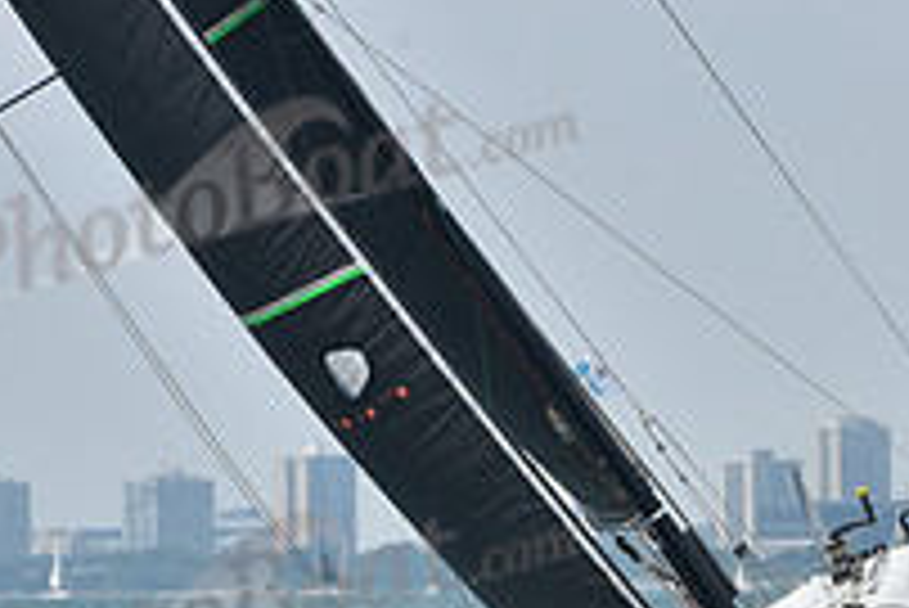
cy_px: 777
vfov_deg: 2.4
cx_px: 814
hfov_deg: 3.6
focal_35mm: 574
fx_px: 14503
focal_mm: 200
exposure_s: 1/800
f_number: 10
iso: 250
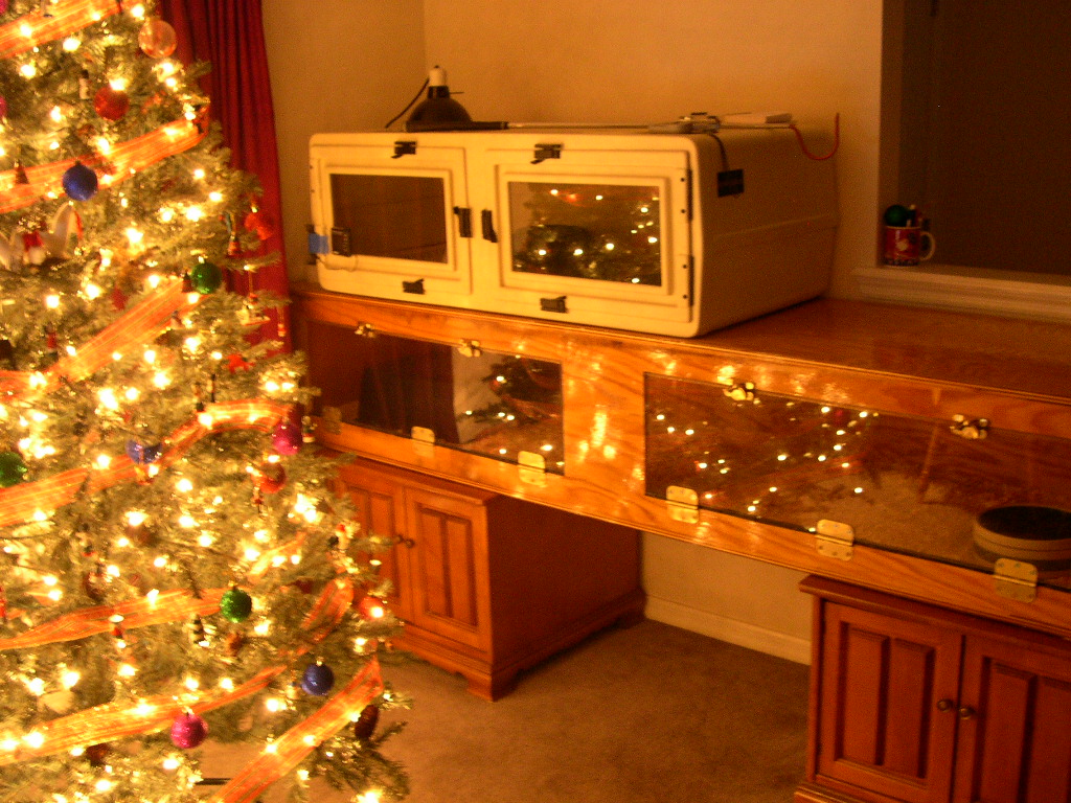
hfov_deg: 49.0
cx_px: 536
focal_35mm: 38
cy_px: 402
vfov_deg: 37.7
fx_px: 1176
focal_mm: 8
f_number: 2.8
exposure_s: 1/1.8
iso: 400
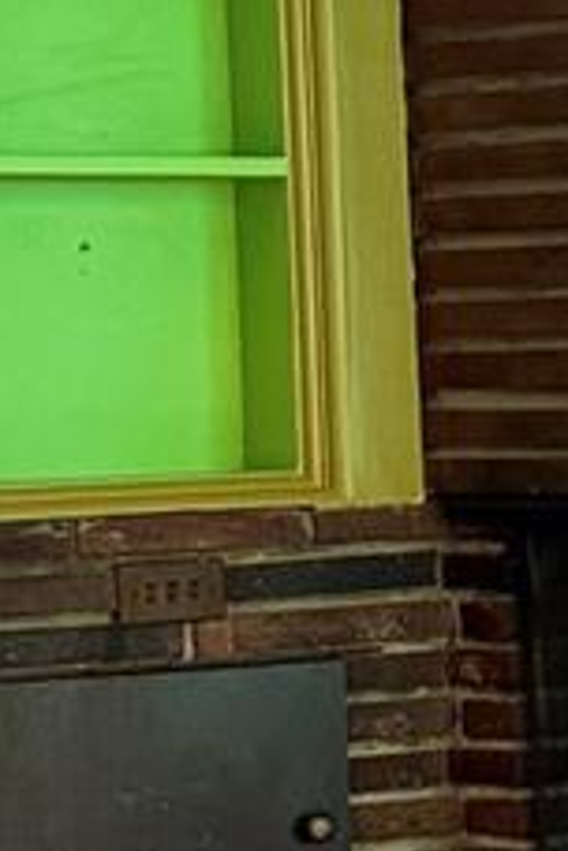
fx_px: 3976
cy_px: 399
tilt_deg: -1.4
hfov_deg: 7.4
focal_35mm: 168
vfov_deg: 12.2
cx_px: 1543
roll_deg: +2.0
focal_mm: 6.76
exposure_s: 1/60
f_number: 1.78
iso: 400
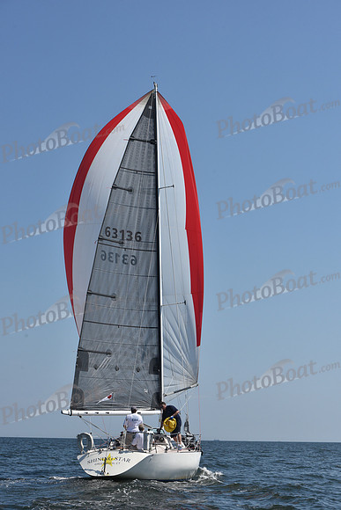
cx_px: 170
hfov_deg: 19.5
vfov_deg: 28.8
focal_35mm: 70
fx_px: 994
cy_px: 255
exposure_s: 1/1250
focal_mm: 70
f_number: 10
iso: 320
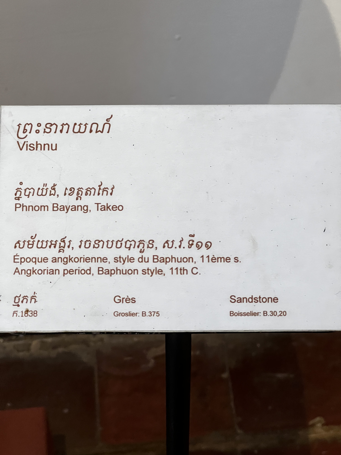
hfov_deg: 19.1
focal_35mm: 77
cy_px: 228
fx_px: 1011
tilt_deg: -47.1
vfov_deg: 25.3
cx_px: 170
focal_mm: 9
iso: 640
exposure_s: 1/34
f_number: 2.8
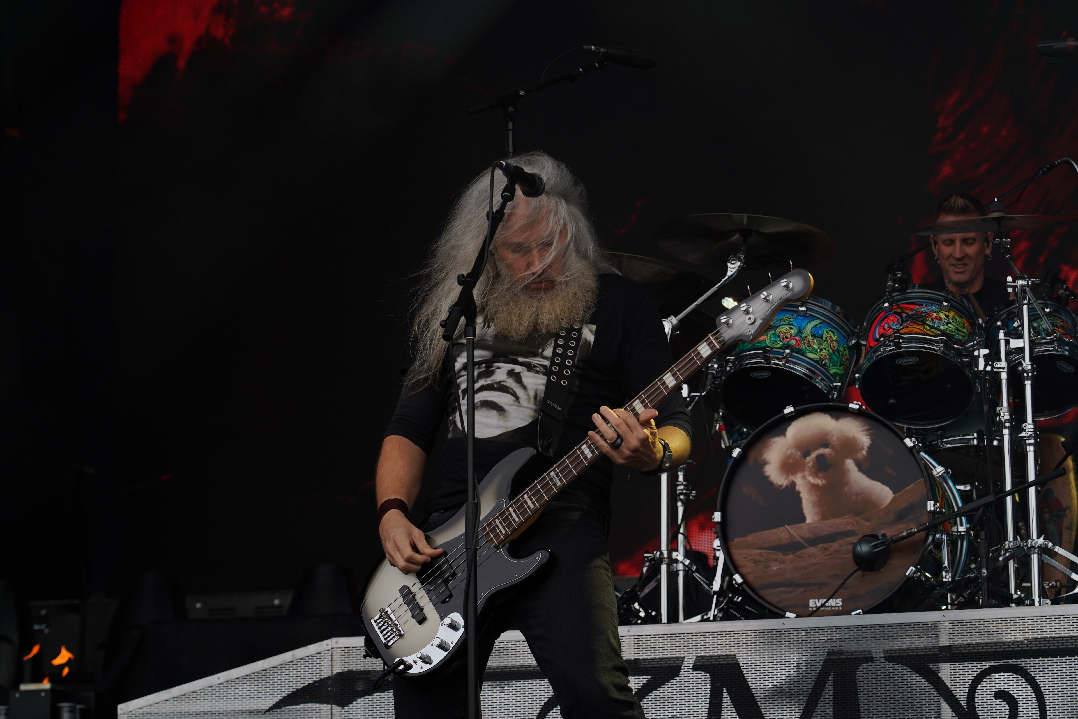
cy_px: 360
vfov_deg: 13.0
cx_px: 539
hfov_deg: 19.5
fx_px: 3144
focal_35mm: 105
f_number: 6.3
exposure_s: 1/320
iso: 100
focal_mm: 105
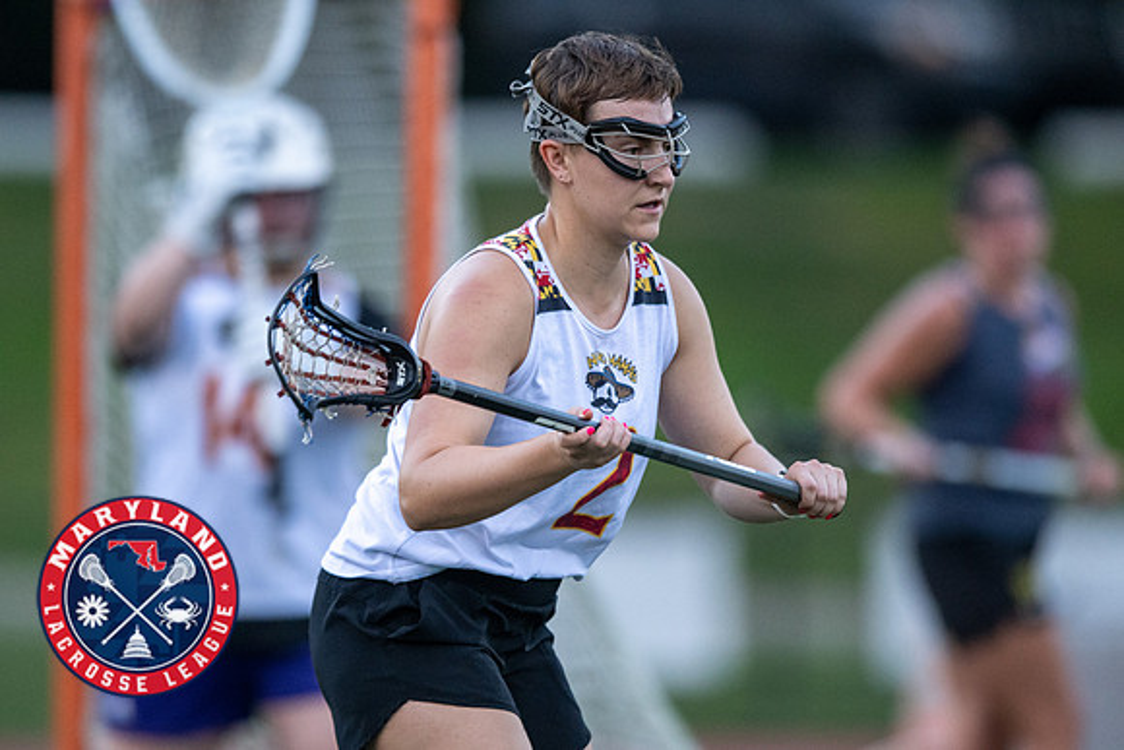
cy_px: 425
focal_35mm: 598
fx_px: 18670
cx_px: 525
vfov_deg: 2.3
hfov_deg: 3.4
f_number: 2.8
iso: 2200
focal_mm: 400
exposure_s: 1/1000
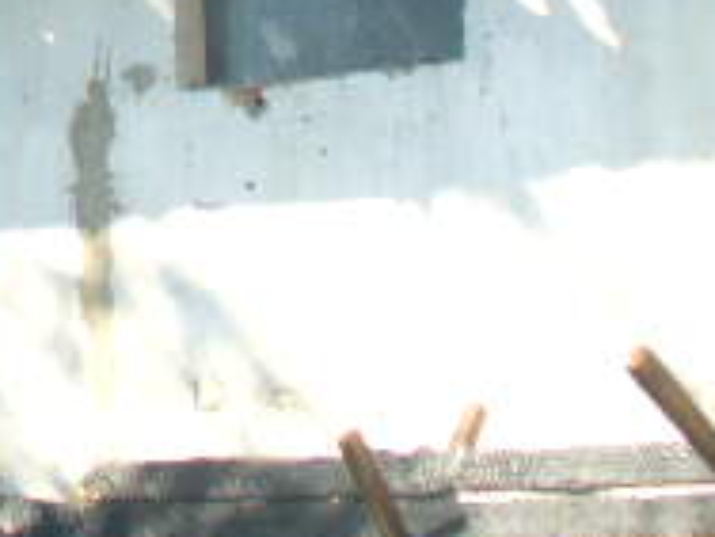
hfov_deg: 15.1
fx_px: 2603
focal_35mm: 126
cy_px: -289
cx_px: -160
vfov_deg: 11.3
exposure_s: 1/160
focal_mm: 6.1
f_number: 2.8
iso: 80
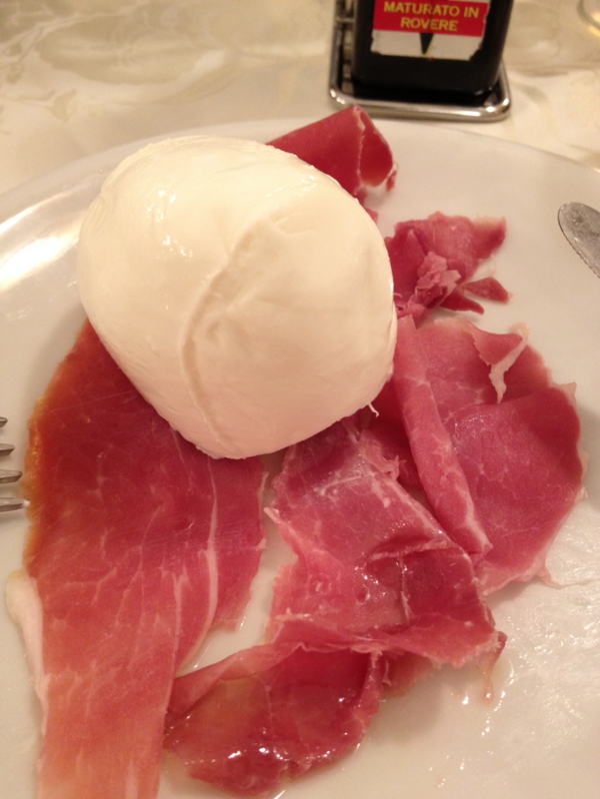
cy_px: 400
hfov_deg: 40.7
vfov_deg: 52.6
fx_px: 809
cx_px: 300
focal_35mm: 35
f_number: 2.4
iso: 160
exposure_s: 1/20
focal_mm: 4.28
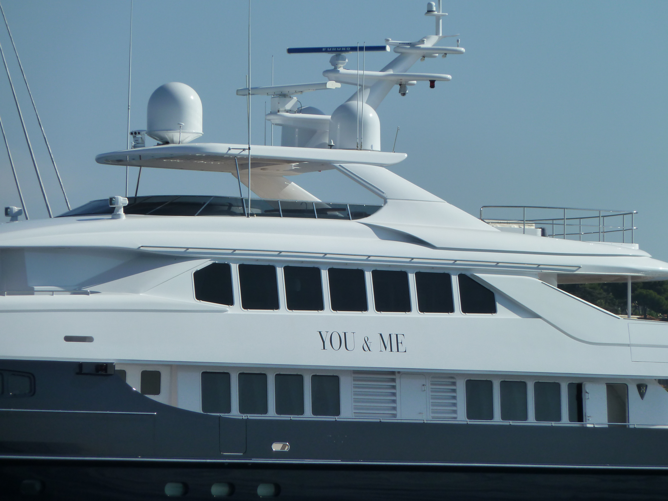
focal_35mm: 242
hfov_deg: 8.2
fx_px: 4670
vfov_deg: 6.1
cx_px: 334
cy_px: 250
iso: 125
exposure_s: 1/800
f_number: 5.6
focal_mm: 39.7
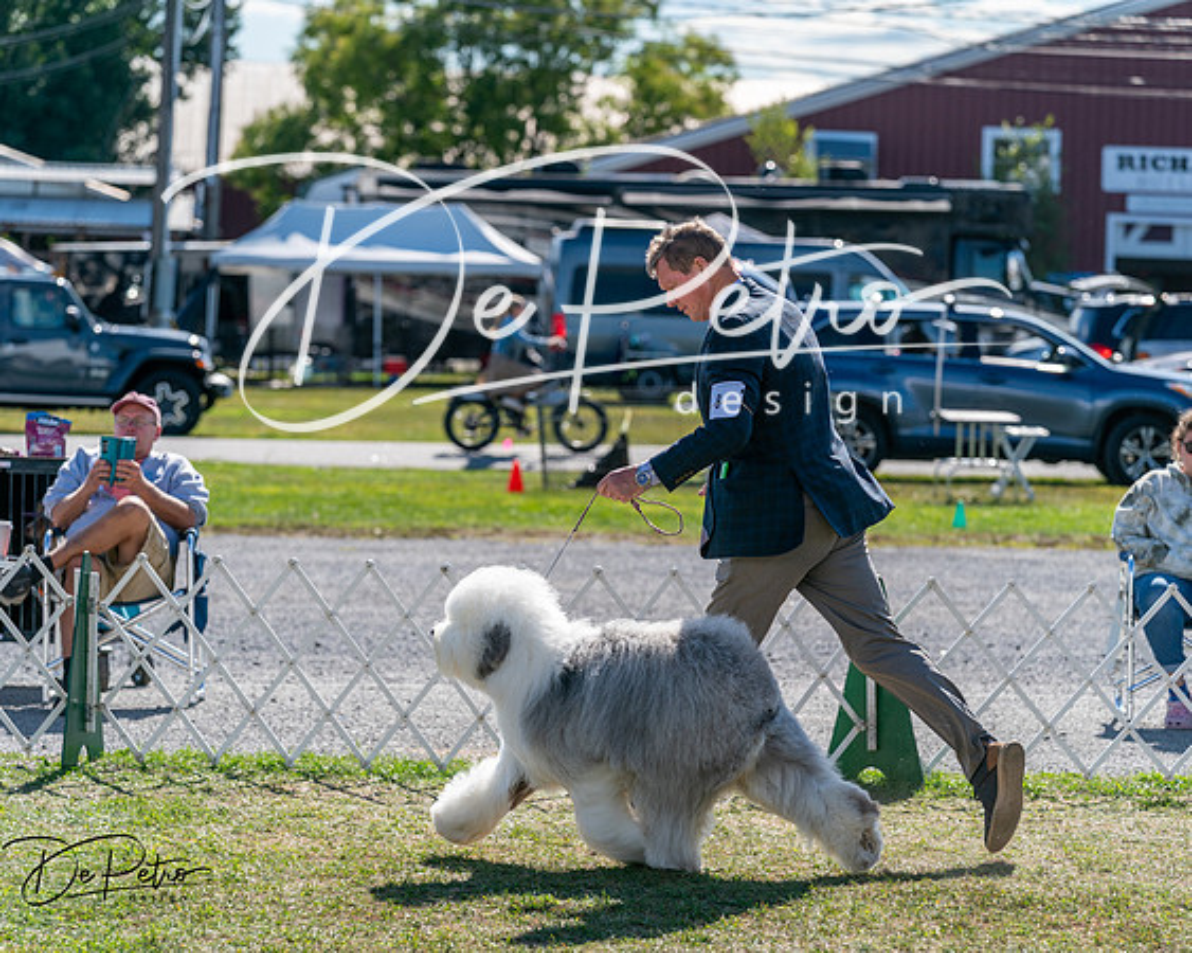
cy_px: 476
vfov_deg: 10.4
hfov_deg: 13.0
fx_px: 5243
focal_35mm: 149
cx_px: 596
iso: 160
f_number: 4.5
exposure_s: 1/1250
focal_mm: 132
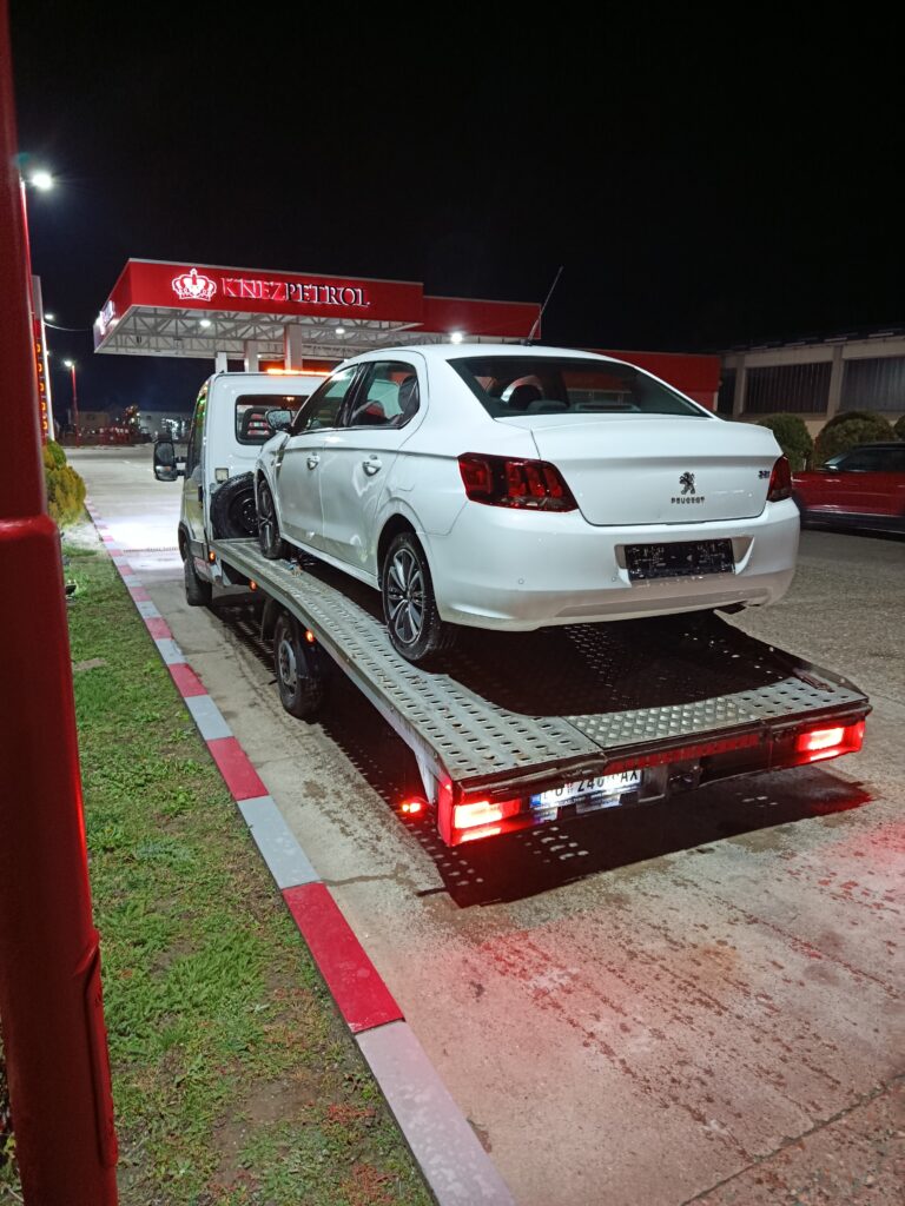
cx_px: 452
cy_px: 603
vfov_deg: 71.6
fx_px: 837
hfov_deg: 56.8
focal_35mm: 24
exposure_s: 1/25
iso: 1212
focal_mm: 5.24
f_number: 1.7
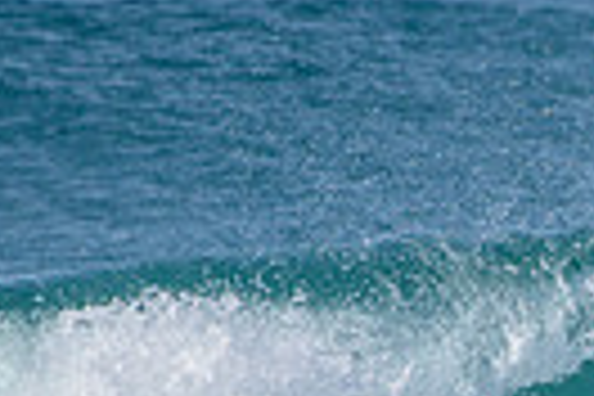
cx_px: 670
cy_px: 641
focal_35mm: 2201
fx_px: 36314
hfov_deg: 0.9
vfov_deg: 0.6
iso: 200
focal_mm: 500
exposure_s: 1/2500
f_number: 5.6
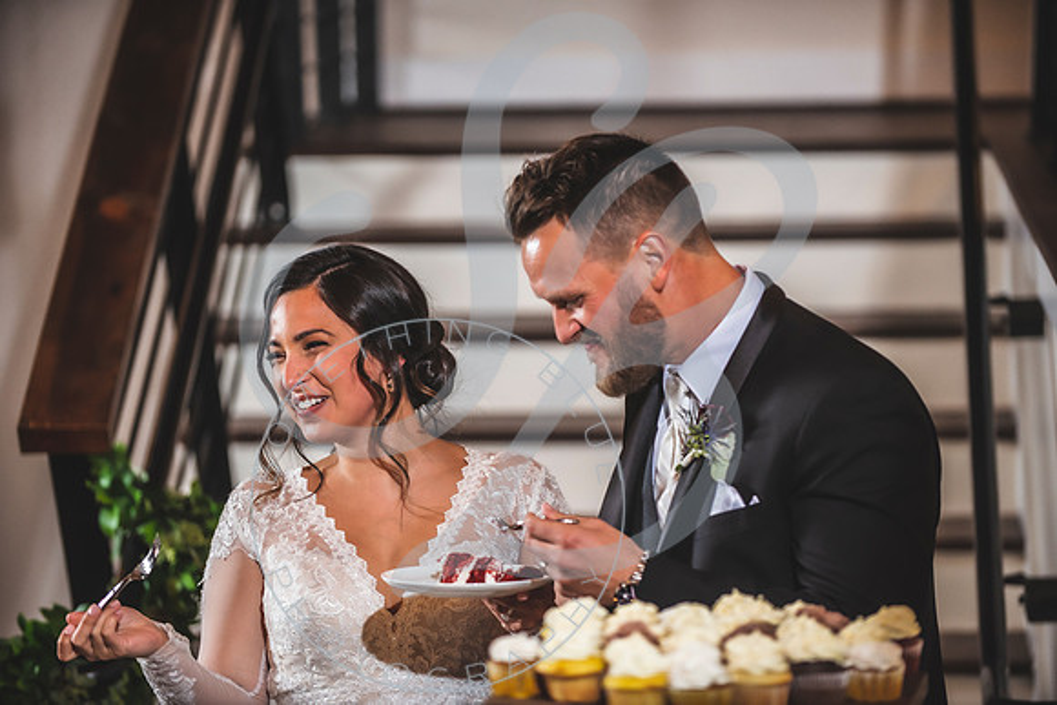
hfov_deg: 14.7
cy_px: 352
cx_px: 528
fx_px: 4111
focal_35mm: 140
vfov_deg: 9.8
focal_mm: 140
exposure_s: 1/160
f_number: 2.8
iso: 800
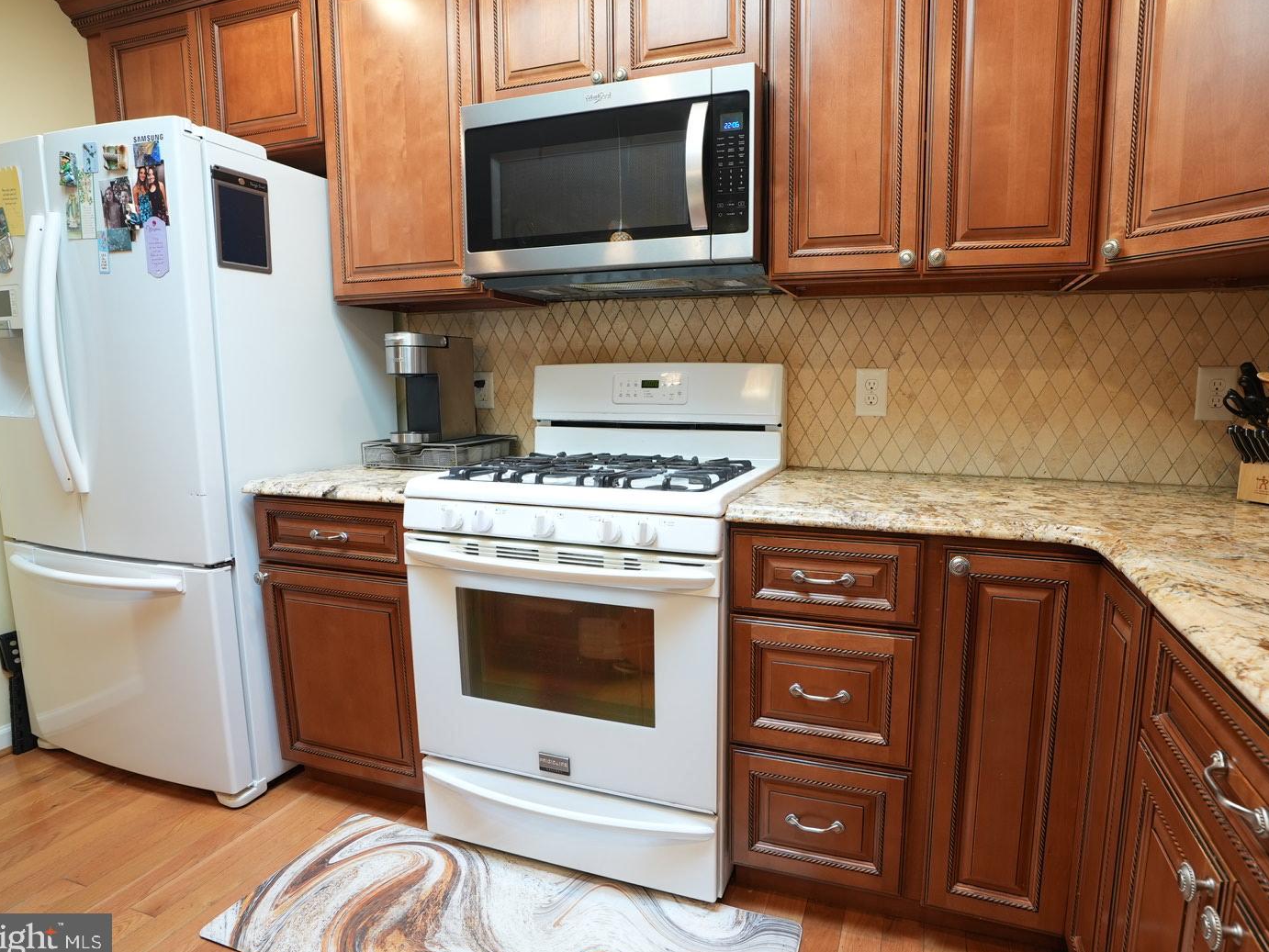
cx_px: 693
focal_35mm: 18
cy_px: 470
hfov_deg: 87.5
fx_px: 660
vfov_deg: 71.6
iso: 400
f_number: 8
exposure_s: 1/6
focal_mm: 16
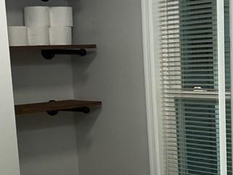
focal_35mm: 92
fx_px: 619
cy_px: 164
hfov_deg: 21.3
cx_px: 145
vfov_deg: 15.8
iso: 40
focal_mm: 3
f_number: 1.8
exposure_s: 1/60
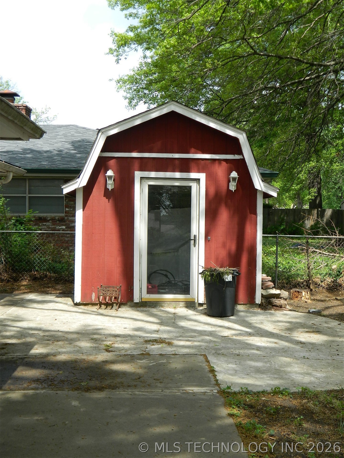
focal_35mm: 47
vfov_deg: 40.4
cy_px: 229
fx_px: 623
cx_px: 172
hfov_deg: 30.9
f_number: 3.6
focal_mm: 8.4
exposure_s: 1/400
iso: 80
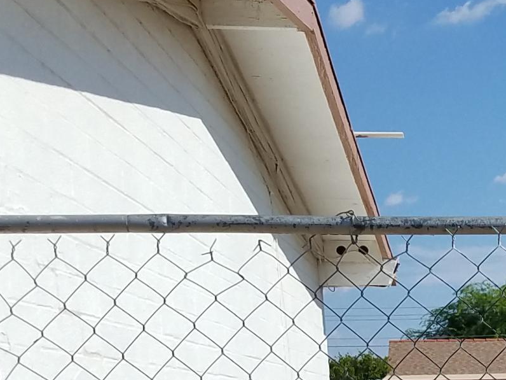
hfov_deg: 17.9
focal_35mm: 98
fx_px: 1433
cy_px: 509
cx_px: 755
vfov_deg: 14.4
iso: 50
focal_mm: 4.2
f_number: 1.7
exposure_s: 1/4400
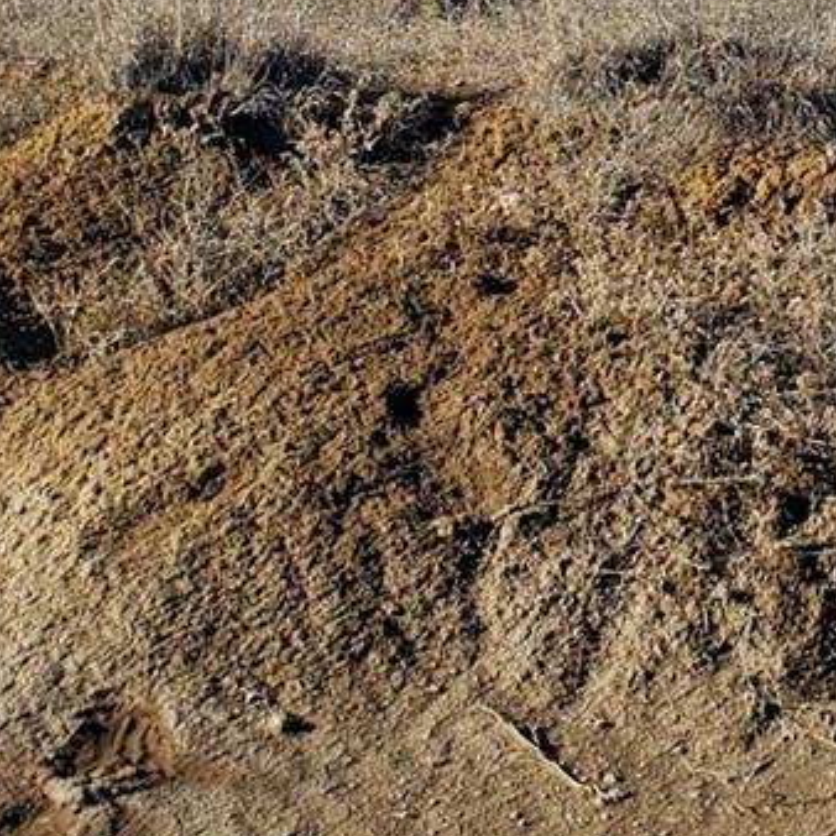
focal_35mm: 98
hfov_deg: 16.5
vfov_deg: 17.2
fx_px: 2678
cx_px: 1165
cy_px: -89
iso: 50
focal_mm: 4.3
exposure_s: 1/1951
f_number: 2.4
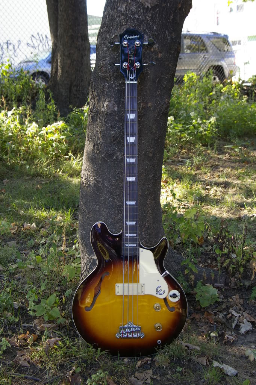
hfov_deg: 26.4
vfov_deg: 38.9
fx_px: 545
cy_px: 192
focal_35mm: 51
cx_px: 128
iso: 400
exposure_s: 1/30
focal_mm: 34
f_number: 8
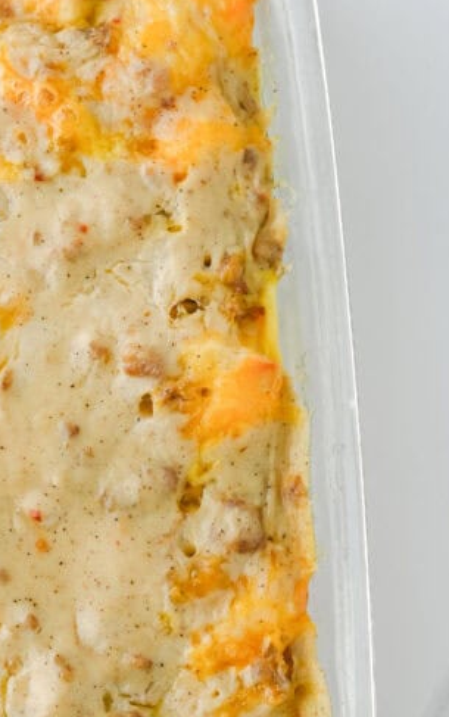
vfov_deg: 19.4
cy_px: 458
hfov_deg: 12.1
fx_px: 2092
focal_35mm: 107
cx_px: -29
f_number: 5.6
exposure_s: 1/100
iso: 250
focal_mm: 50
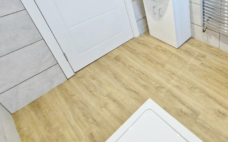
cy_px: 13
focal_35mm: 24
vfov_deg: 46.0
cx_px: 193
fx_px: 149
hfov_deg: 65.5
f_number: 2.2
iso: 160
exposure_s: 1/50
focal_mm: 2.2
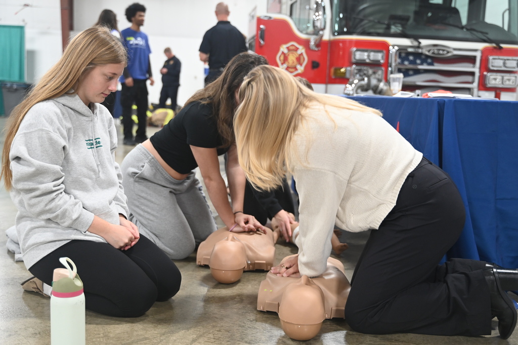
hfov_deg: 48.5
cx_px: 259
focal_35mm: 40
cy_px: 172
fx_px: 575
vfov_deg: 33.3
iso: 1800
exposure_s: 1/125
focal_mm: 40
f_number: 2.8
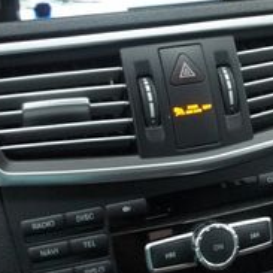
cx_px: 361
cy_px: 112
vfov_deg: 21.6
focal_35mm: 80
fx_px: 714
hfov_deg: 19.8
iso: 1600
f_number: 3.5
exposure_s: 1/60
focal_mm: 18
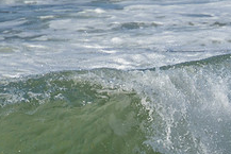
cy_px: 176
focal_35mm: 2503
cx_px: 348
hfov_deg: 0.8
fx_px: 16071
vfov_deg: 0.6
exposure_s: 1/2000
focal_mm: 800
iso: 900
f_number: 11
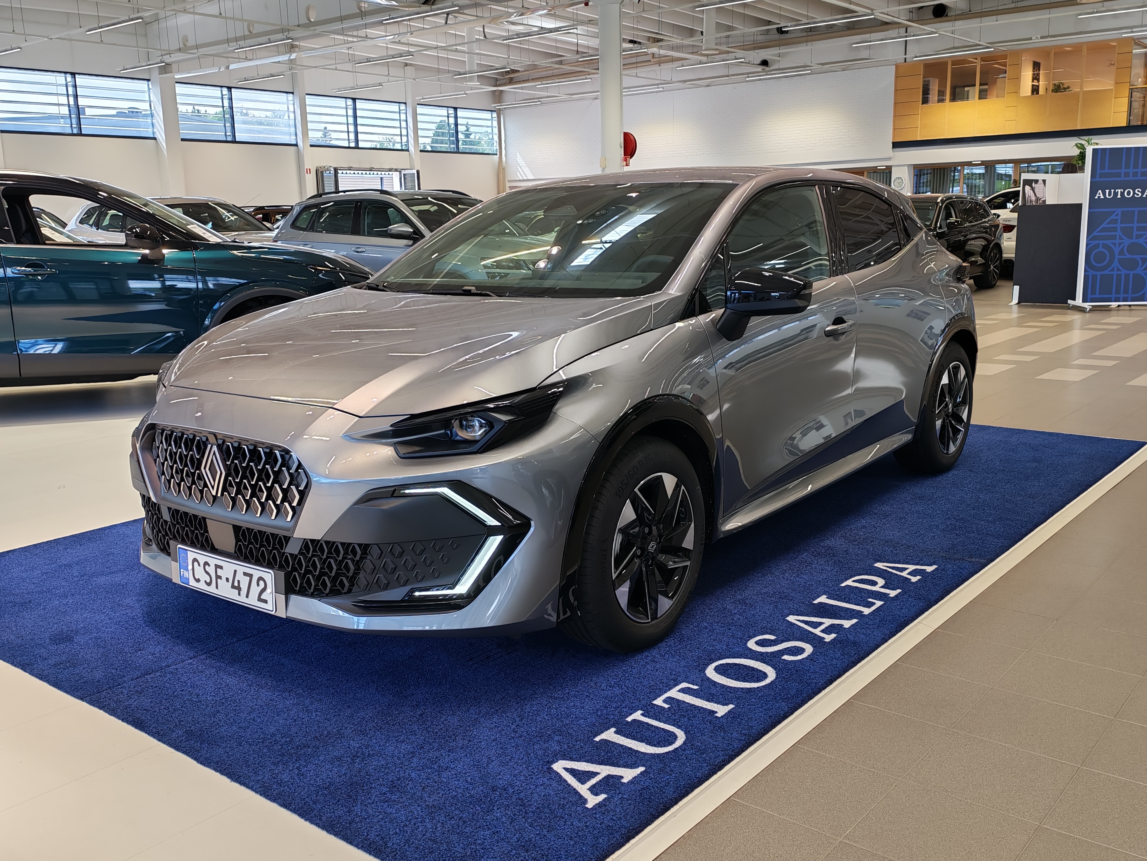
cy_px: 430
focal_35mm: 33
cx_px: 574
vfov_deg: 42.9
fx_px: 1093
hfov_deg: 55.4
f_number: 1.9
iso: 100
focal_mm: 6.12
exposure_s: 1/100
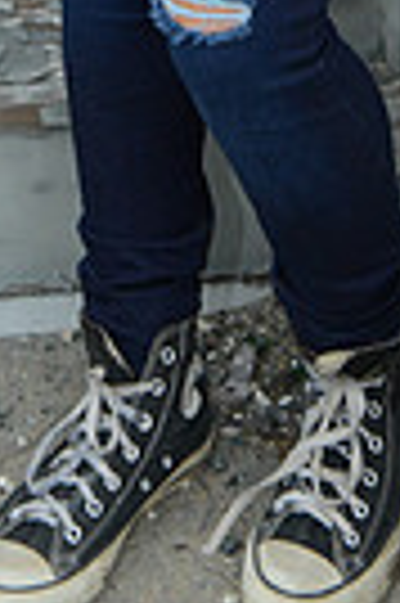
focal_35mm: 165
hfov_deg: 8.3
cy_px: -698
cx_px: 178
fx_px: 2757
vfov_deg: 11.0
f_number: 9
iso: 1600
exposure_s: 1/80
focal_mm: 38
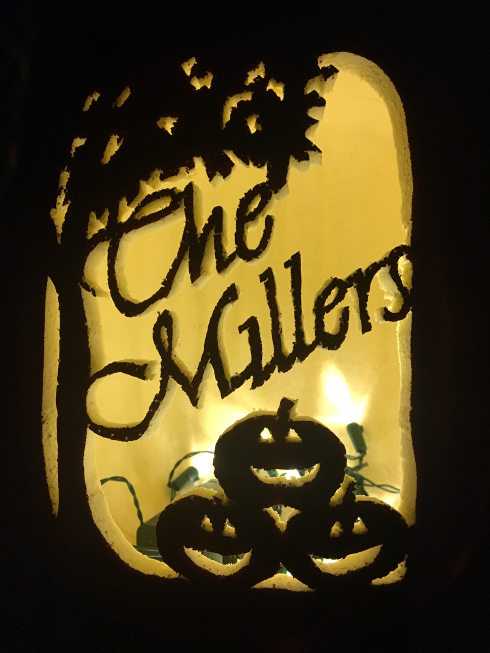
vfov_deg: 61.7
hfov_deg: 48.2
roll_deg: -2.5
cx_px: 245
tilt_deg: -25.2
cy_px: 326
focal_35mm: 29
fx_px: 547
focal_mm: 4.15
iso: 200
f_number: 2.2
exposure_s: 1/15
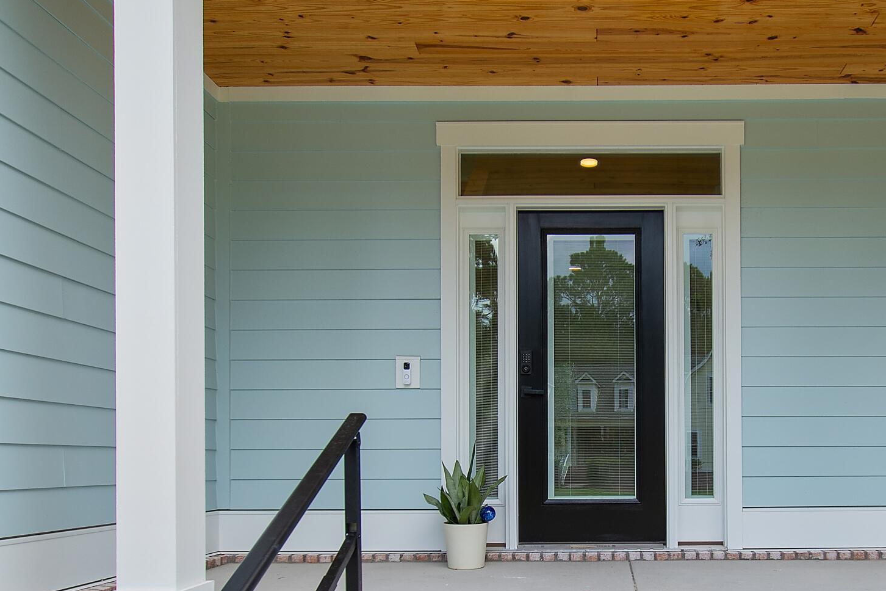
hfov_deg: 58.9
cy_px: 451
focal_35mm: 31
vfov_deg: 41.0
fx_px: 763
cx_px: 592
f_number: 5.6
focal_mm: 10
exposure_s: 1/125
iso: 100
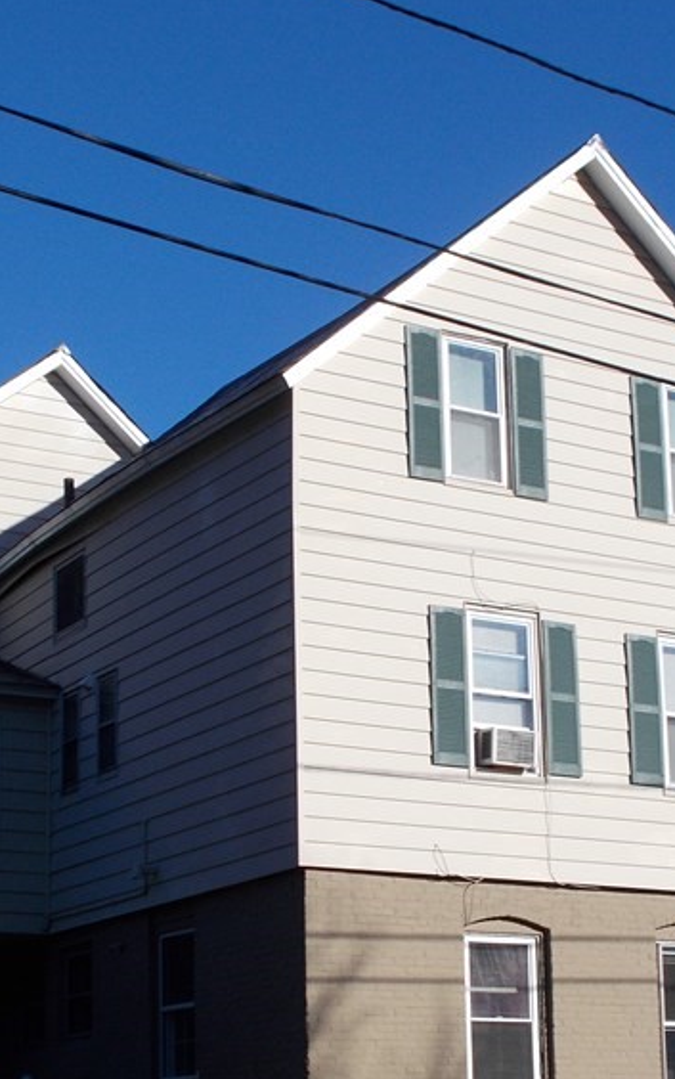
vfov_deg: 27.3
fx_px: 2205
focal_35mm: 75
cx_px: 396
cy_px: 716
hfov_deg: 17.4
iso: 80
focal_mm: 6.9
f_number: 9.8
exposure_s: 1/125
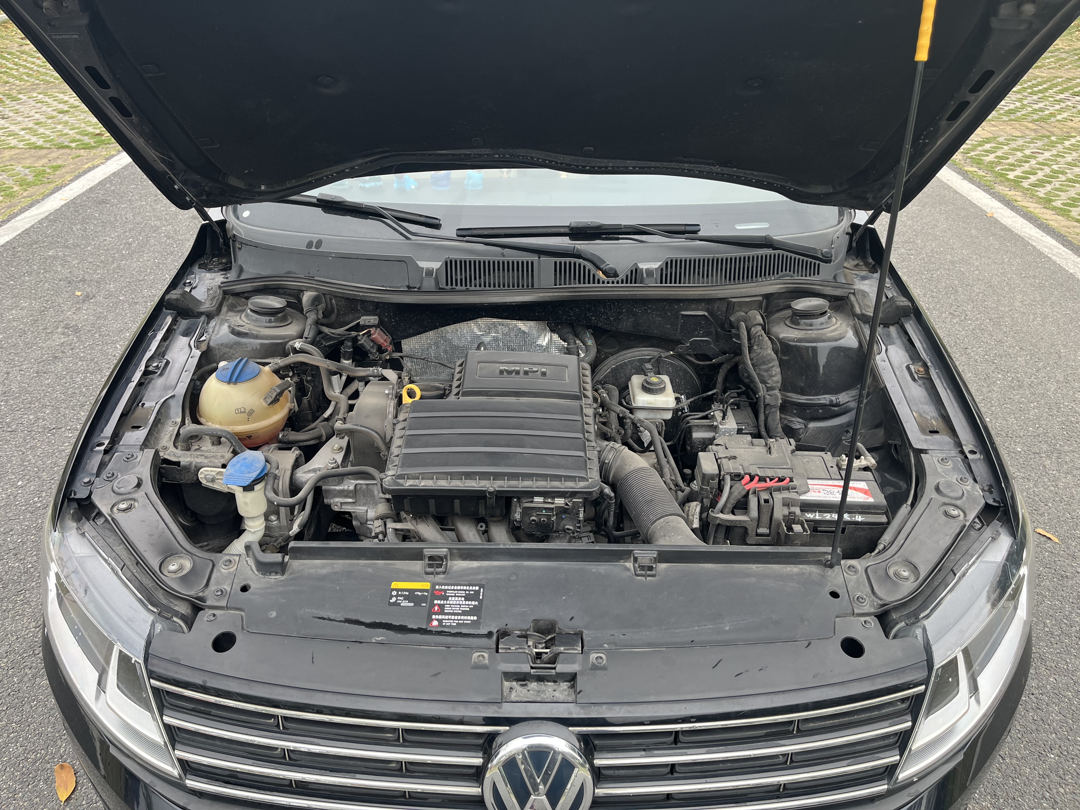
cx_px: 540
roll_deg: +0.7
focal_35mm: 26
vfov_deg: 53.1
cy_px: 405
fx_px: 811
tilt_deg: -31.8
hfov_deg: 67.3
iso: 64
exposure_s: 1/121
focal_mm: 5.1
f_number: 1.6
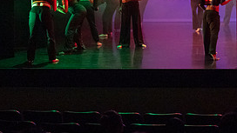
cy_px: -11
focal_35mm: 104
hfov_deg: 20.2
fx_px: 654
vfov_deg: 11.5
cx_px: 203
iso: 4000
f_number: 2.8
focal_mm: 42
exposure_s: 1/250
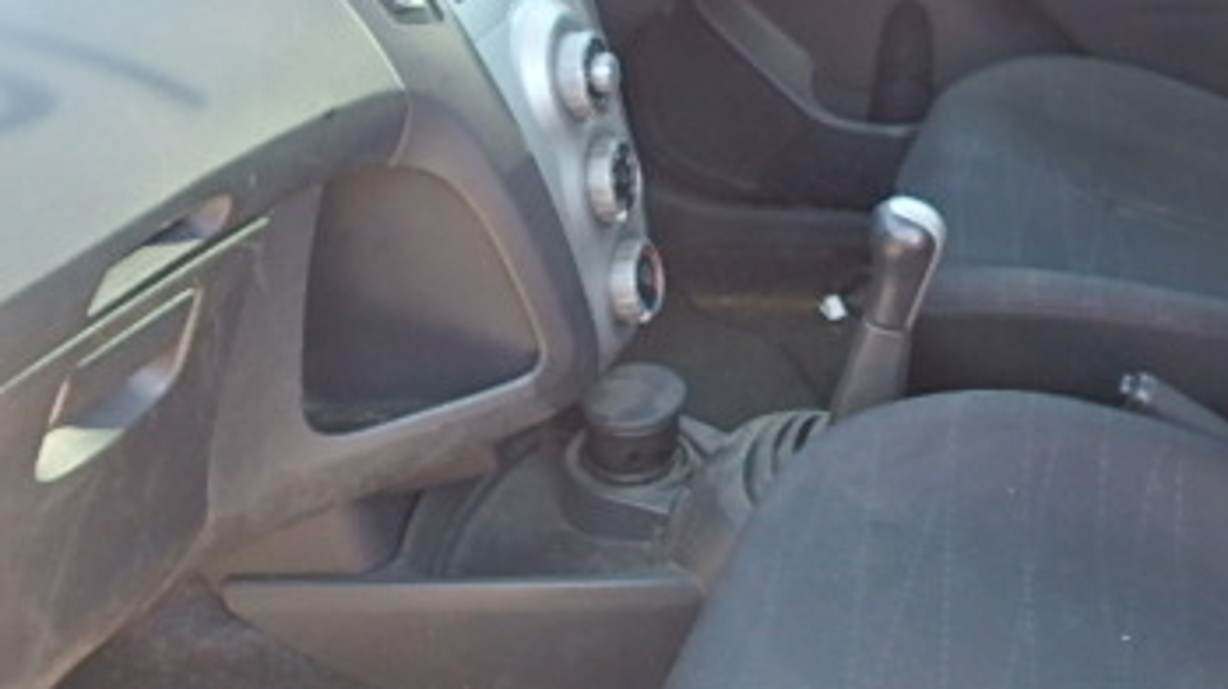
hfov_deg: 44.3
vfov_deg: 27.3
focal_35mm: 42
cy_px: 67
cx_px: 1091
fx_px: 1367
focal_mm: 3.7
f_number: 3.5
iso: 200
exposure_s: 1/40
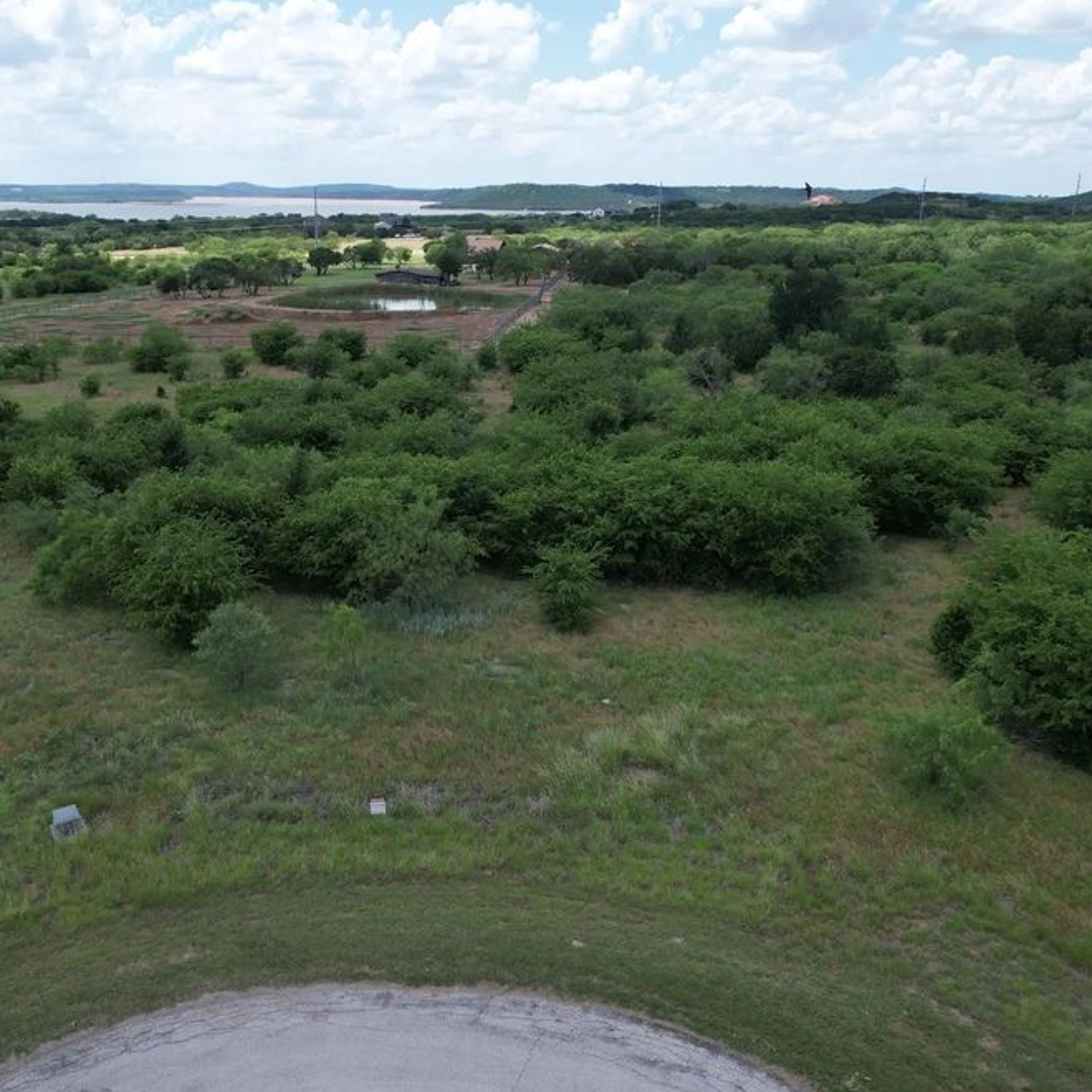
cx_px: 450
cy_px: 560
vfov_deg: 55.6
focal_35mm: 29
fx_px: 1035
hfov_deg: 55.3
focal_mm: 8.38
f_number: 2.8
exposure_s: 1/1250
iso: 100
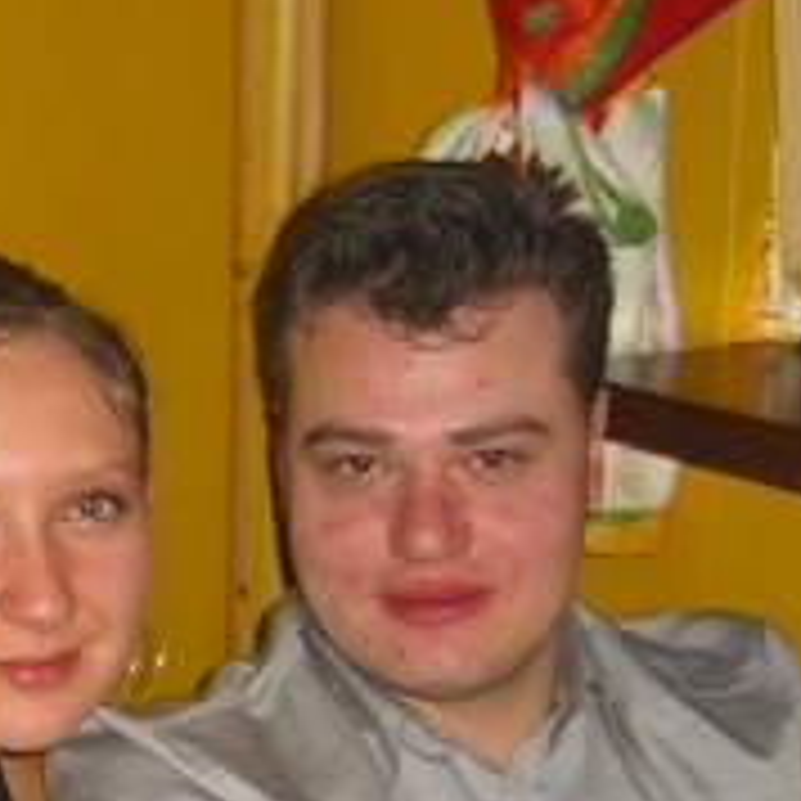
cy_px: 814
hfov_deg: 14.9
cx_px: -153
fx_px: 2958
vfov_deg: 15.1
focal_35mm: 113
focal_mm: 7.9
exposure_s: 1/60
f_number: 2.8
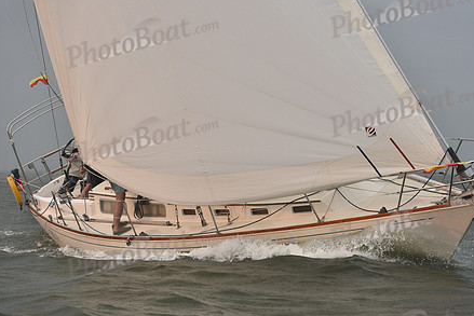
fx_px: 1567
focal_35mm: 119
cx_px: 275
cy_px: 181
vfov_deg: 11.5
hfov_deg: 17.2
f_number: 4.5
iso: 400
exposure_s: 1/500
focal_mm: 90
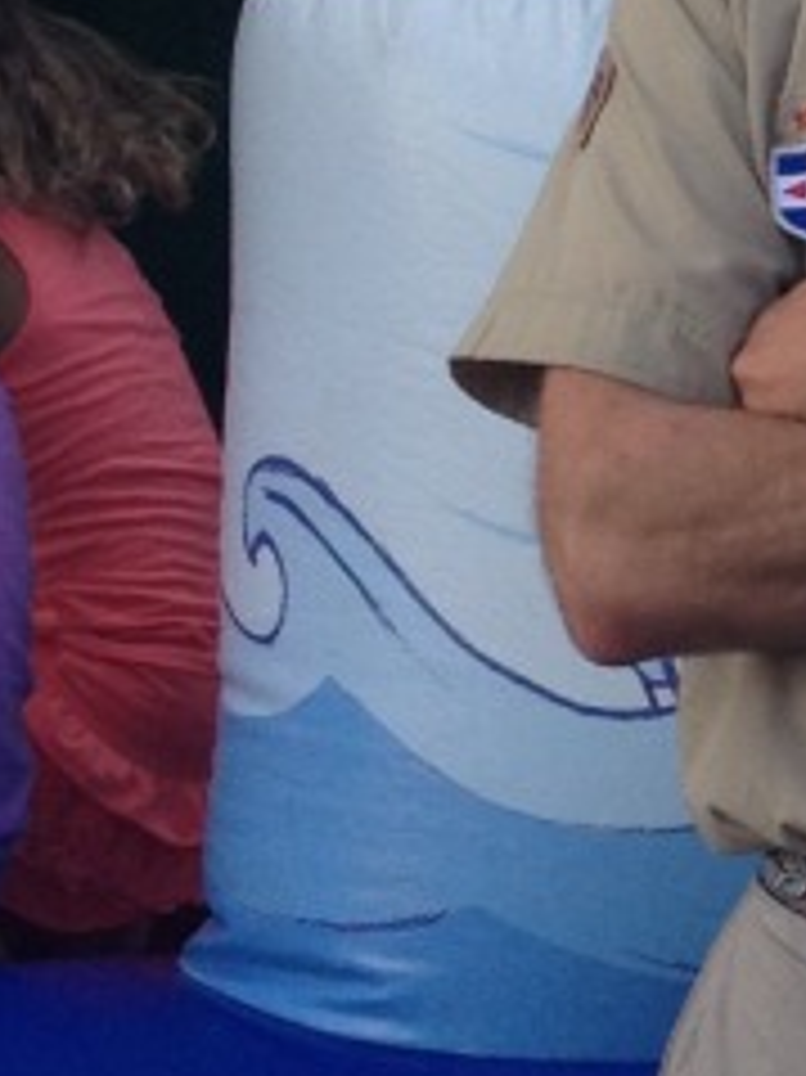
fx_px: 6215
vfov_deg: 9.9
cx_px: 1828
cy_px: 362
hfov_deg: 7.1
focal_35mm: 200
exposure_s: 1/472
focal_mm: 4.28
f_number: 2.4
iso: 50
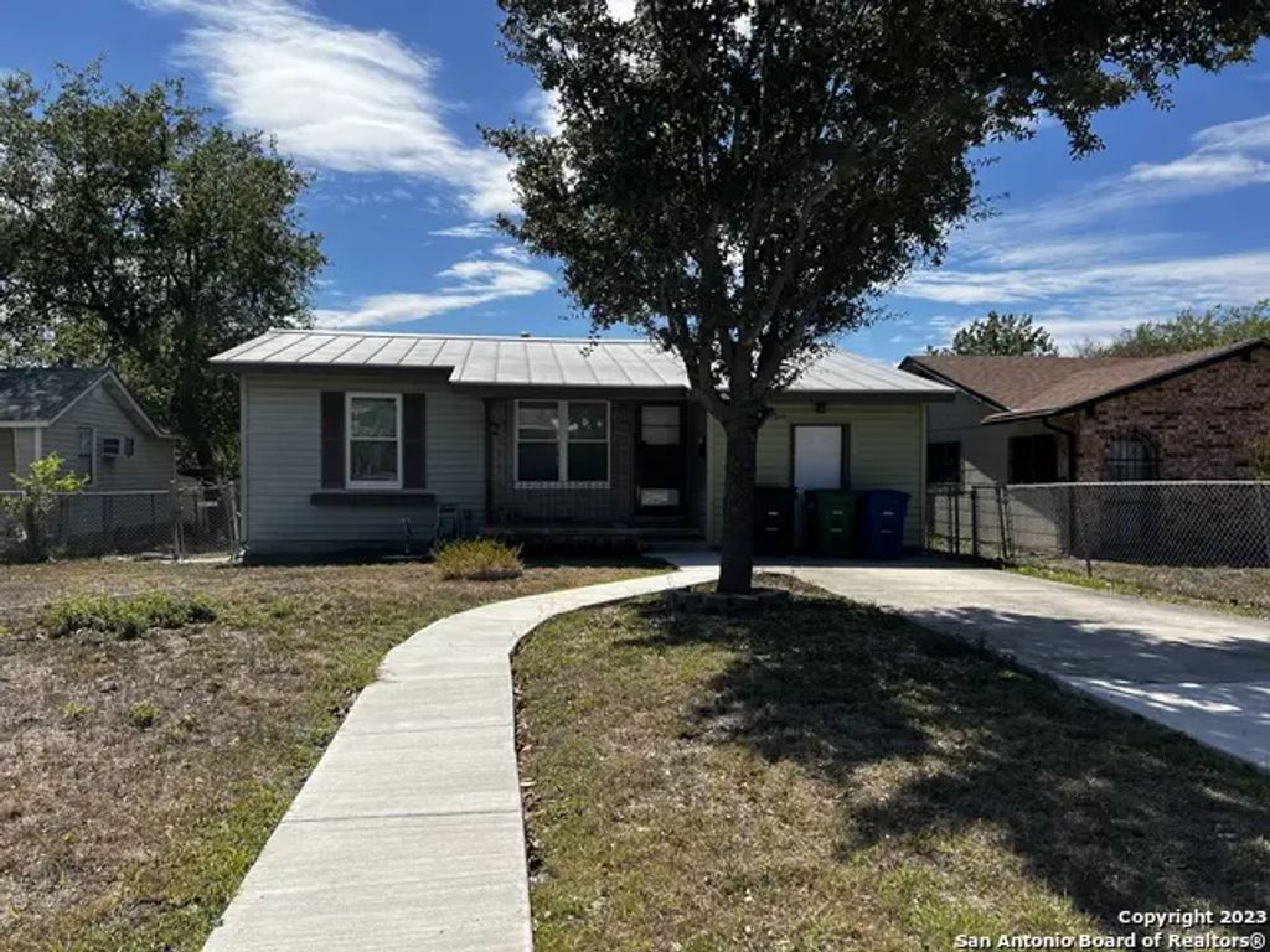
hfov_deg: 67.3
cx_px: 635
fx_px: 954
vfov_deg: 53.1
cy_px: 476
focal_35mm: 26
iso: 50
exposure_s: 1/5587
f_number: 1.5
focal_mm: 5.7
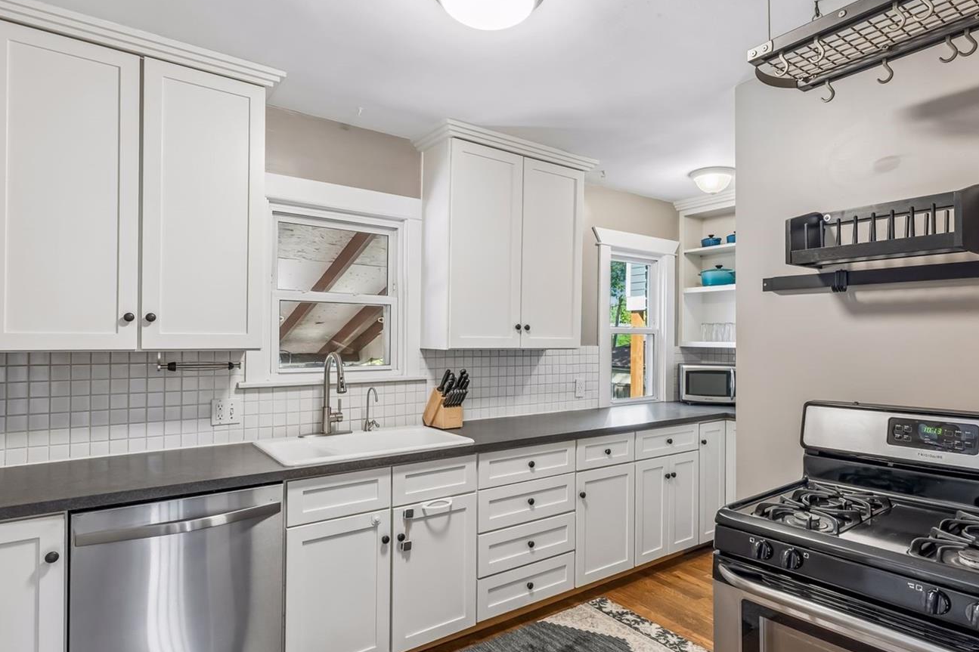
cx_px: 519
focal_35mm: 21
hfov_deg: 81.1
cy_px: 343
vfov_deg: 59.4
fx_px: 571
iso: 400
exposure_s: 1/6
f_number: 9
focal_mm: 17
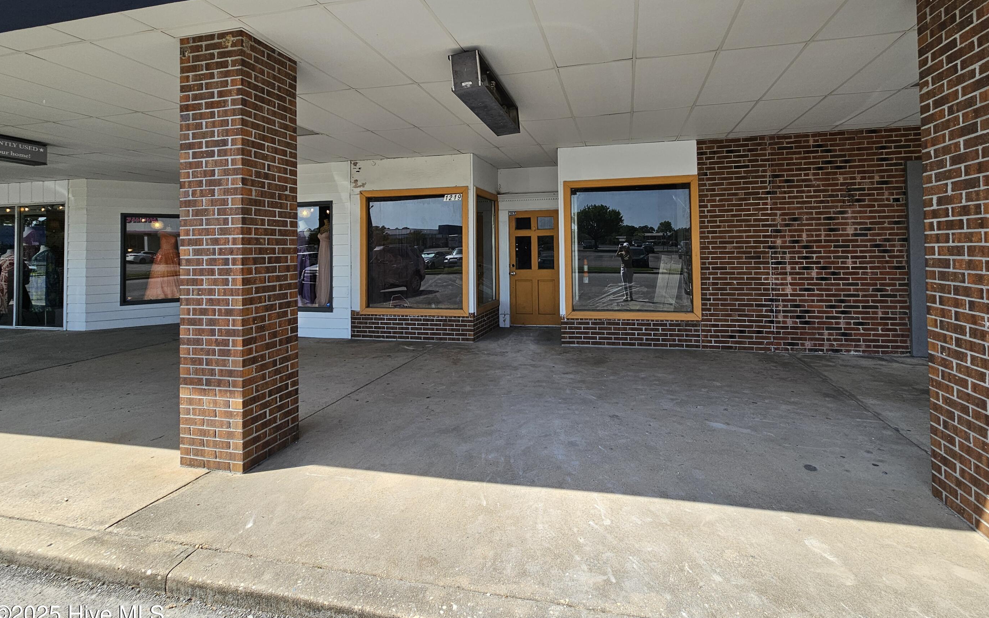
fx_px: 404
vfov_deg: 74.0
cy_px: 247
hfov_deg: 101.3
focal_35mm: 15
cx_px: 530
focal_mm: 2.2
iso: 50
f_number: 2.2
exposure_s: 1/1186
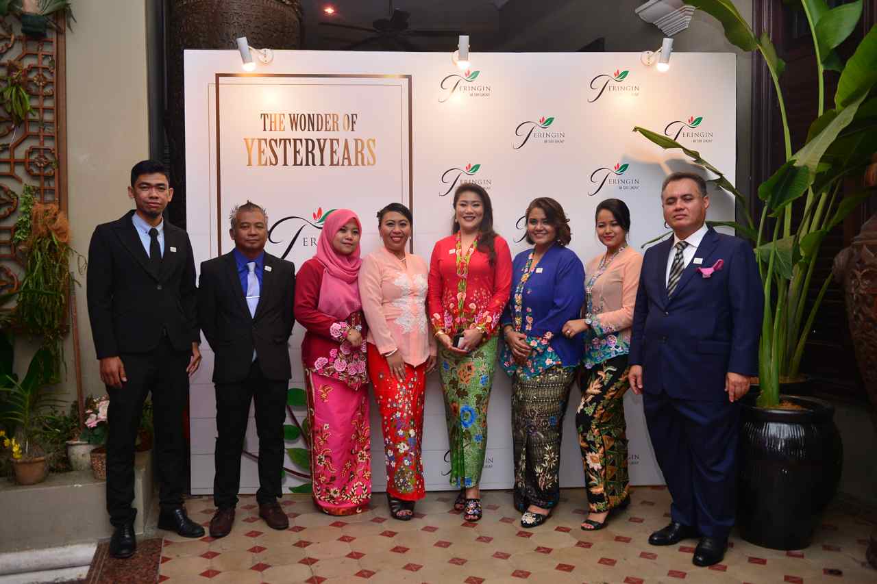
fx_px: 755
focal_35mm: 31
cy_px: 292
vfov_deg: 42.3
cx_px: 438
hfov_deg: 60.3
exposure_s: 1/125
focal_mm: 31
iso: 800
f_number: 3.5
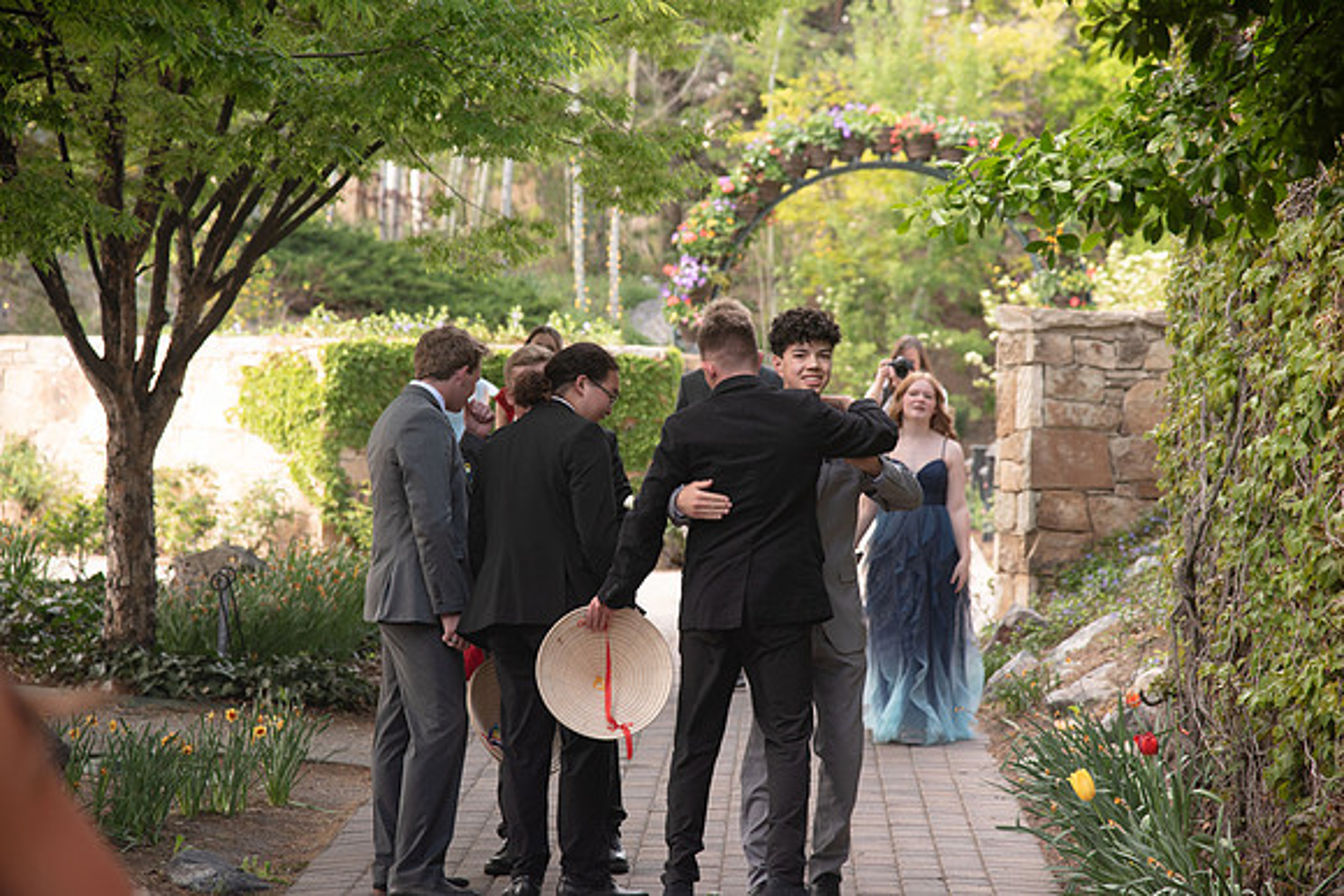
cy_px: 448
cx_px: 672
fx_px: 4182
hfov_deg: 18.3
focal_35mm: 112
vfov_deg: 12.2
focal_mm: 112
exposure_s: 1/125
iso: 400
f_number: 5
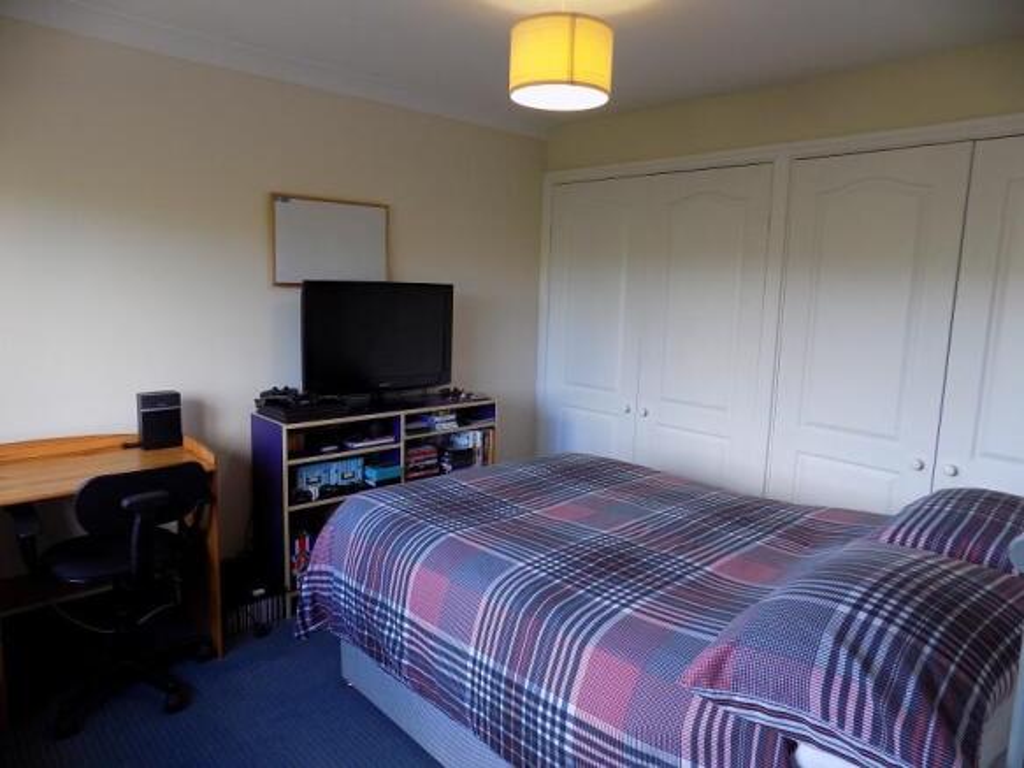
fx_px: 680
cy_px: 384
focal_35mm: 23
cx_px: 512
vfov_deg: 58.9
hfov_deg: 73.9
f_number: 3.1
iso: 80
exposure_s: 1/30
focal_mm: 4
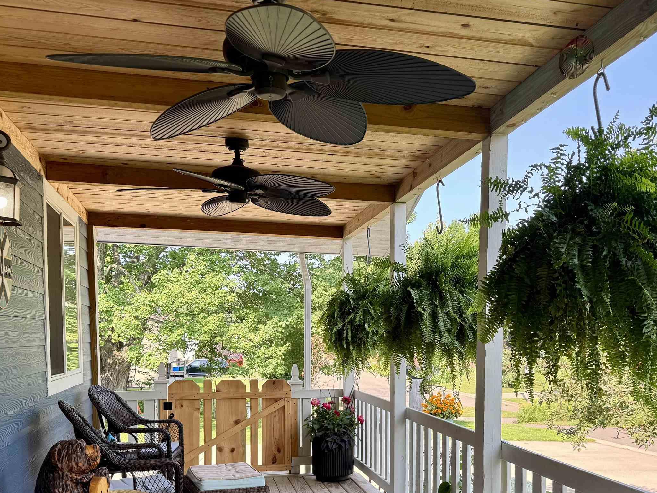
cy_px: 362
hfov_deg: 51.2
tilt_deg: -3.0
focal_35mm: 36
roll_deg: +0.5
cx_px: 372
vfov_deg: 38.7
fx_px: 683
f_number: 1.78
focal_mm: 6.76
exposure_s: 1/317
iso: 80
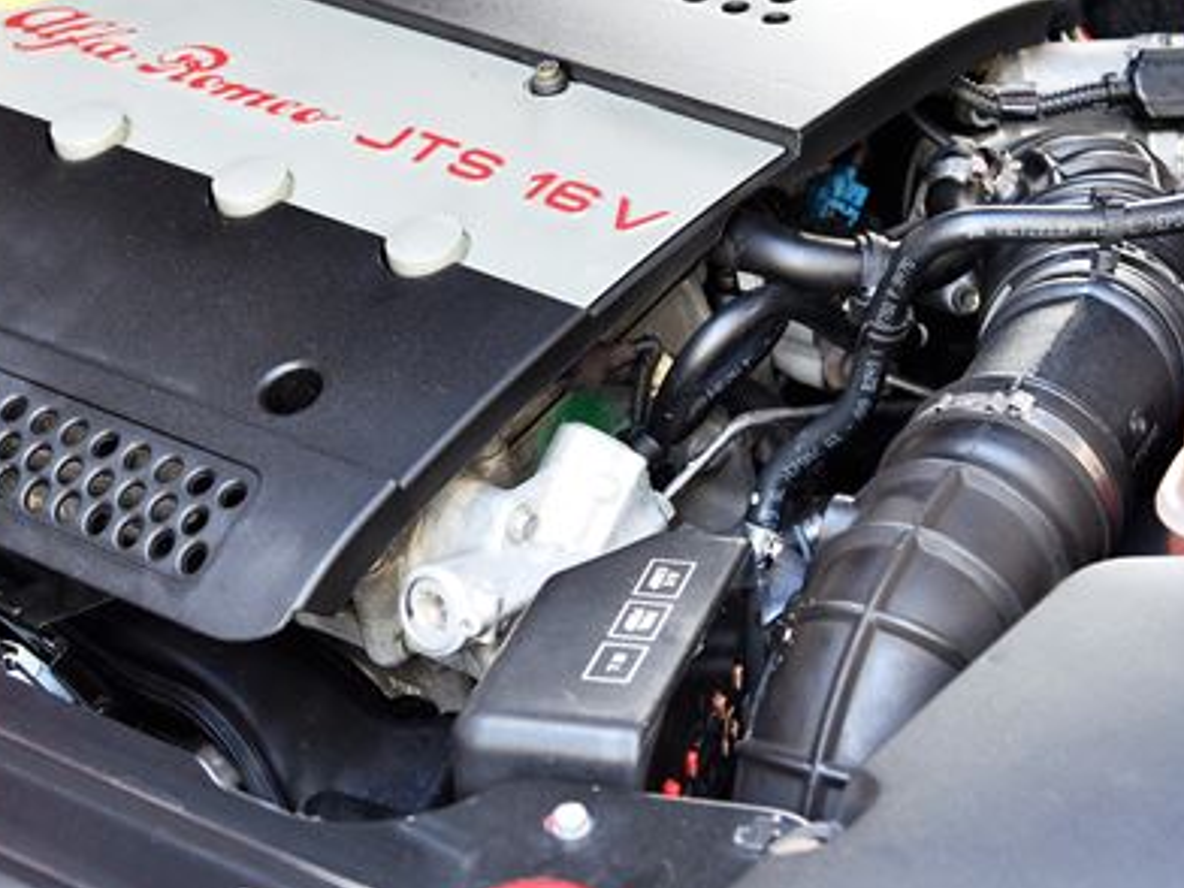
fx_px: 4207
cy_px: 429
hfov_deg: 16.0
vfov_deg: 12.0
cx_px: 415
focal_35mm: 123
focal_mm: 55
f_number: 4
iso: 450
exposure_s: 1/60
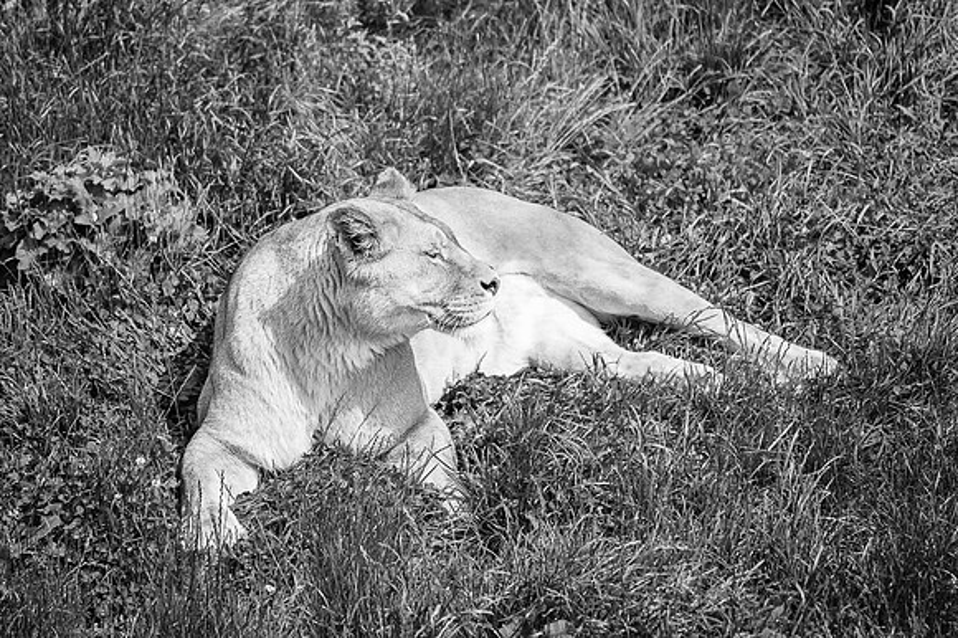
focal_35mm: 304
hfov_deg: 6.8
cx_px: 398
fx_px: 8081
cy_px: 201
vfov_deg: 4.5
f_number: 4
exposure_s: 1/1600
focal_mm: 200
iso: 200
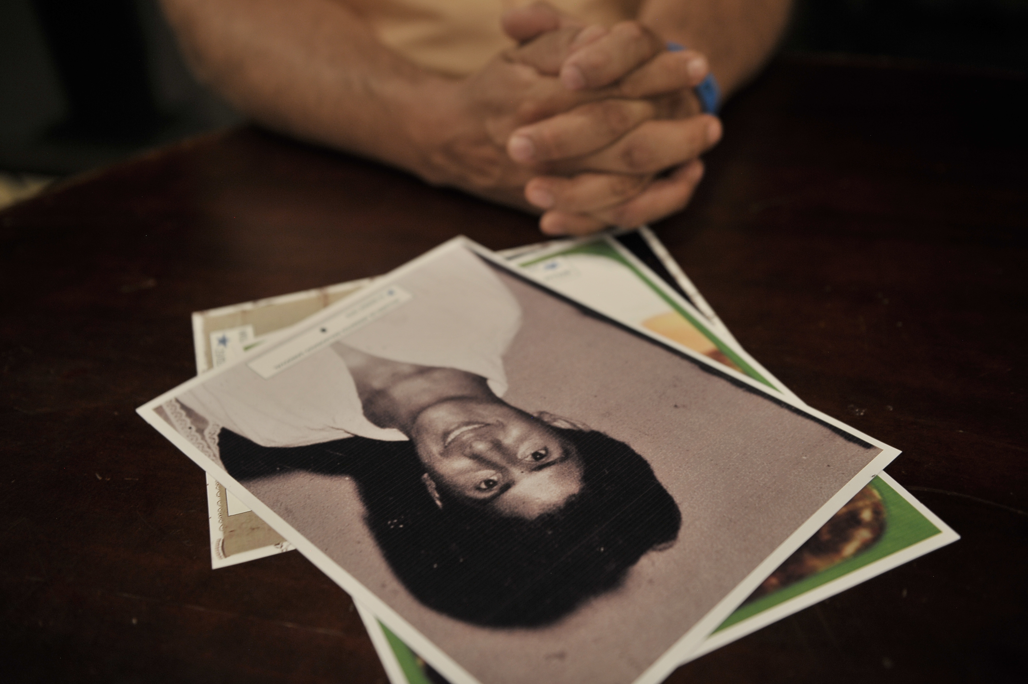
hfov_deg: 50.7
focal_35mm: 38
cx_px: 514
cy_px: 342
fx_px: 1084
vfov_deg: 35.0
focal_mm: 38
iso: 800
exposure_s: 1/15
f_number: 2.8
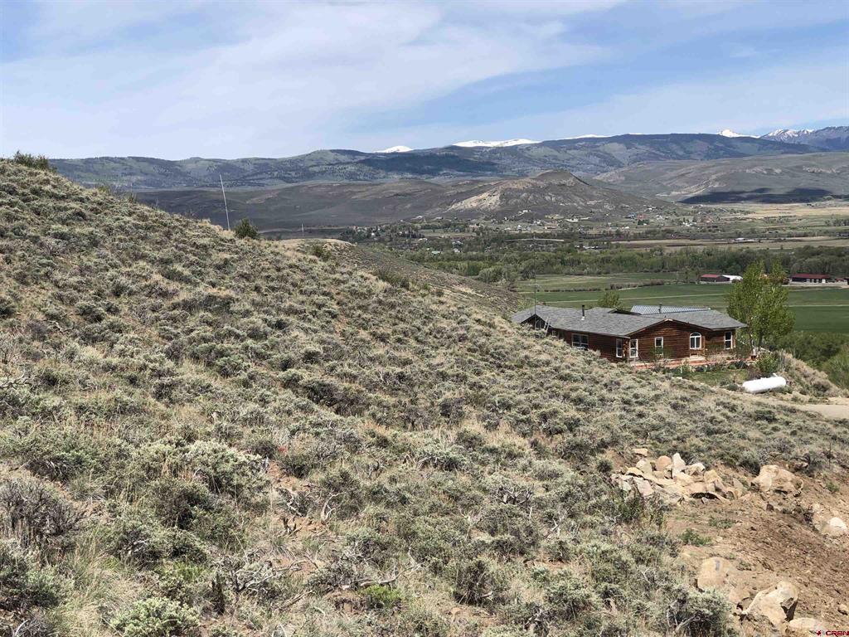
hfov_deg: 33.8
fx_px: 1398
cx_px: 424
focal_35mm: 57
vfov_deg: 25.7
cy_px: 318
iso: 20
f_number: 2.8
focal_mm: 6.6
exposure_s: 1/979
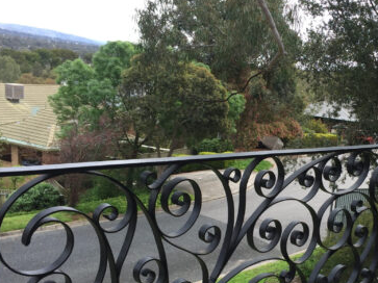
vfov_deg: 30.0
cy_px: 187
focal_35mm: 48
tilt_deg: -12.2
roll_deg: -6.1
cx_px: 282
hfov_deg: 38.7
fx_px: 524
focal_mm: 4.15
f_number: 2.2
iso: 32
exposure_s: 1/100
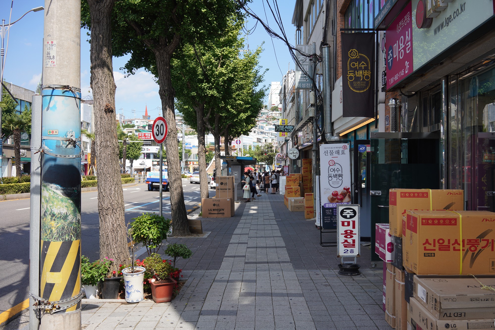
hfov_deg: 54.4
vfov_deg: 37.9
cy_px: 165
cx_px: 248
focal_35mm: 35
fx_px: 481
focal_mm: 35
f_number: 10
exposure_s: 1/100
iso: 100
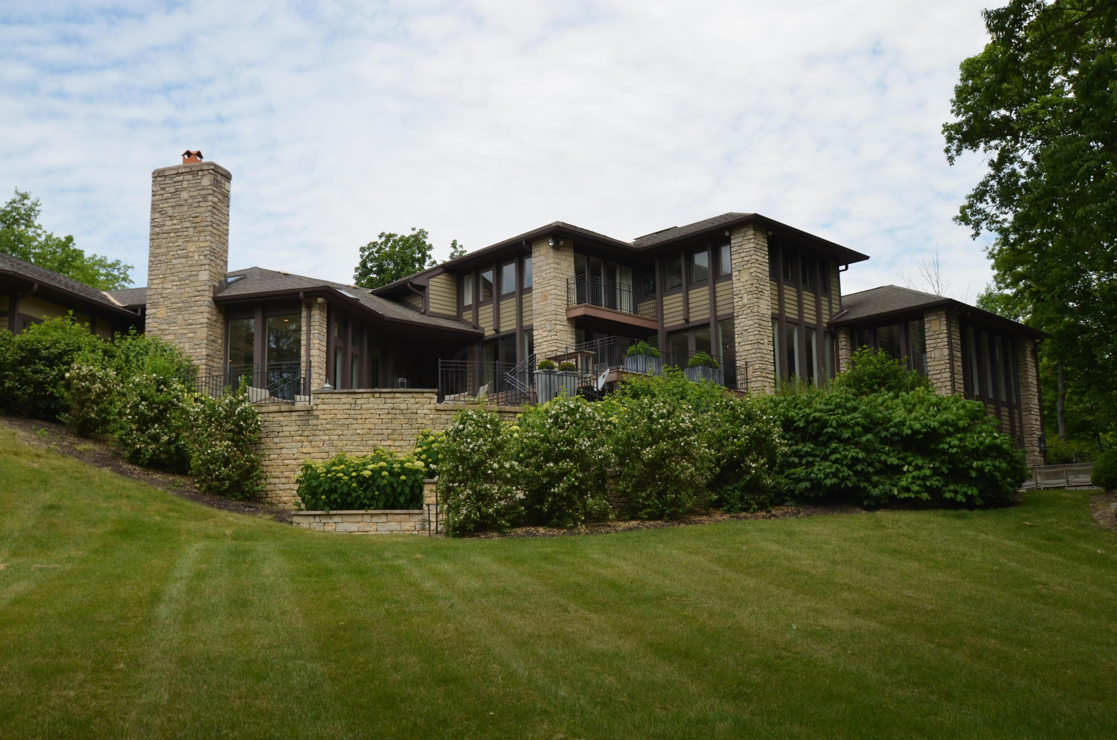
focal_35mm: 36
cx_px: 558
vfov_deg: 36.7
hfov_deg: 53.2
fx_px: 1115
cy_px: 370
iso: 100
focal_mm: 24
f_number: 8
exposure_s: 1/200
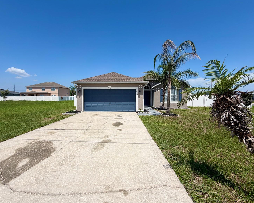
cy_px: 100
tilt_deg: -0.5
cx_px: 123
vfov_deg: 84.0
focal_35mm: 15
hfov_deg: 96.8
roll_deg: -0.2
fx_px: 113
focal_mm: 2.22
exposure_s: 1/1431
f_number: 2.2
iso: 20
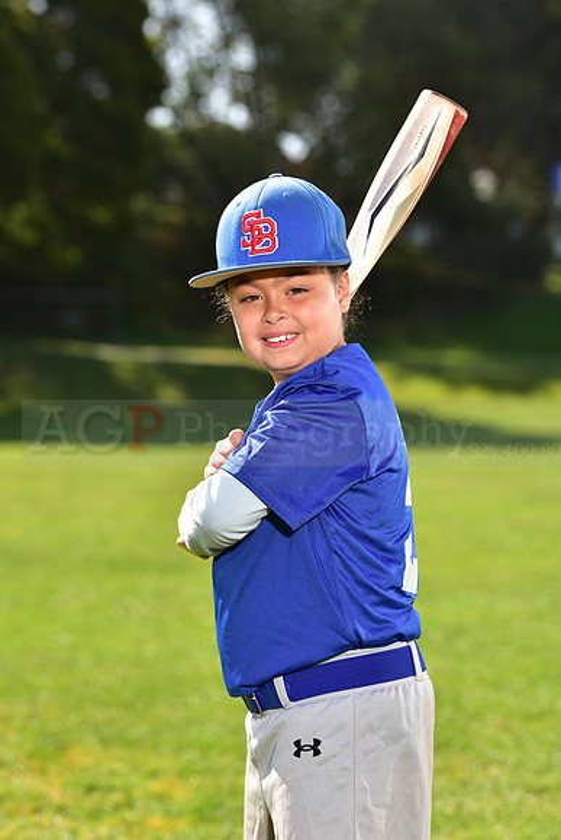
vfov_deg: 18.3
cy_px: 420
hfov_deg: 12.2
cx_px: 280
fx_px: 2616
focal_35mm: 112
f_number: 5
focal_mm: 112
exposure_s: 1/250
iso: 80
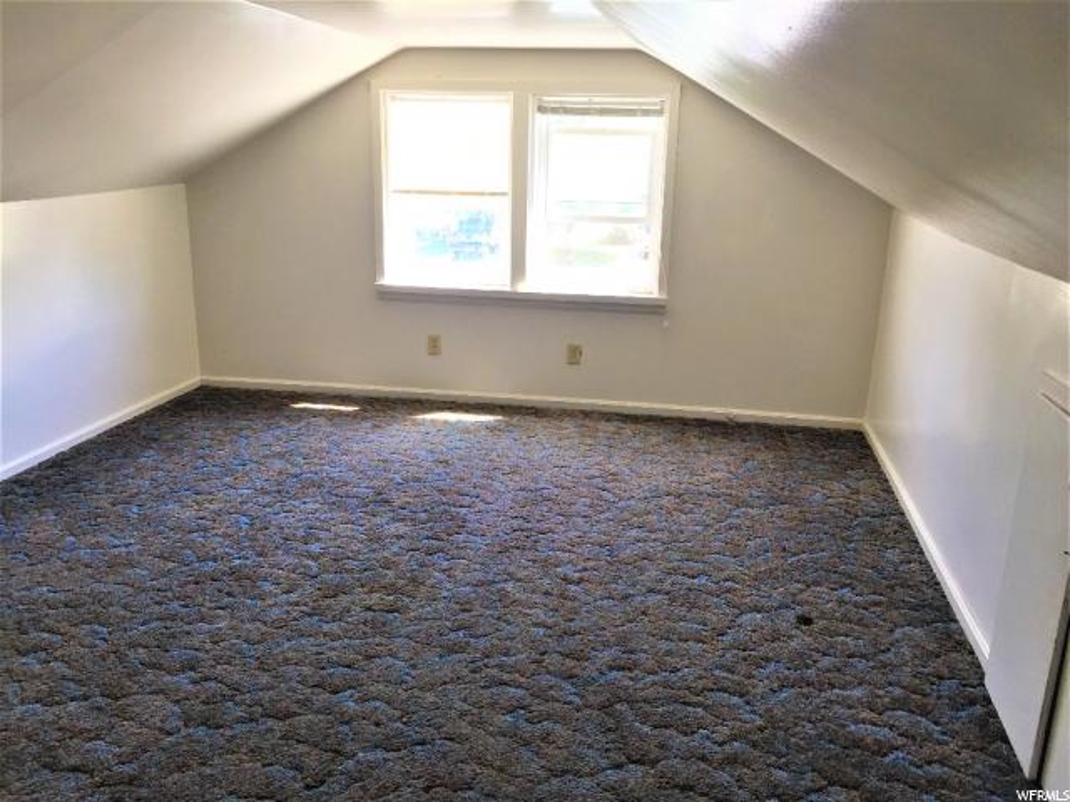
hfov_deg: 61.7
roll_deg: -1.6
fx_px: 896
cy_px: 401
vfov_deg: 48.2
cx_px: 535
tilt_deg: -15.7
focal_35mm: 29
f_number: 2.2
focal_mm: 4.15
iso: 40
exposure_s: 1/60
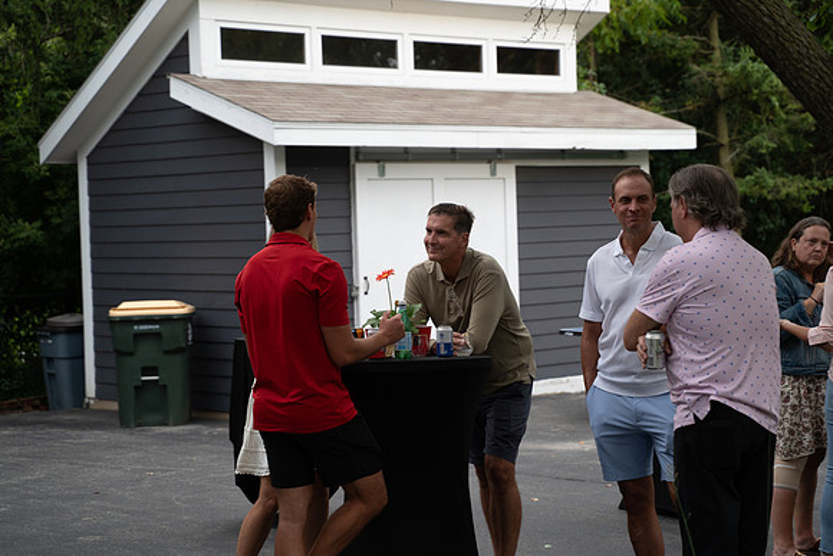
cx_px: 416
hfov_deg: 27.0
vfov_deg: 18.2
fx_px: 1736
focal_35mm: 75
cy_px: 278
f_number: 4
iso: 640
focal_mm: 75
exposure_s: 1/200
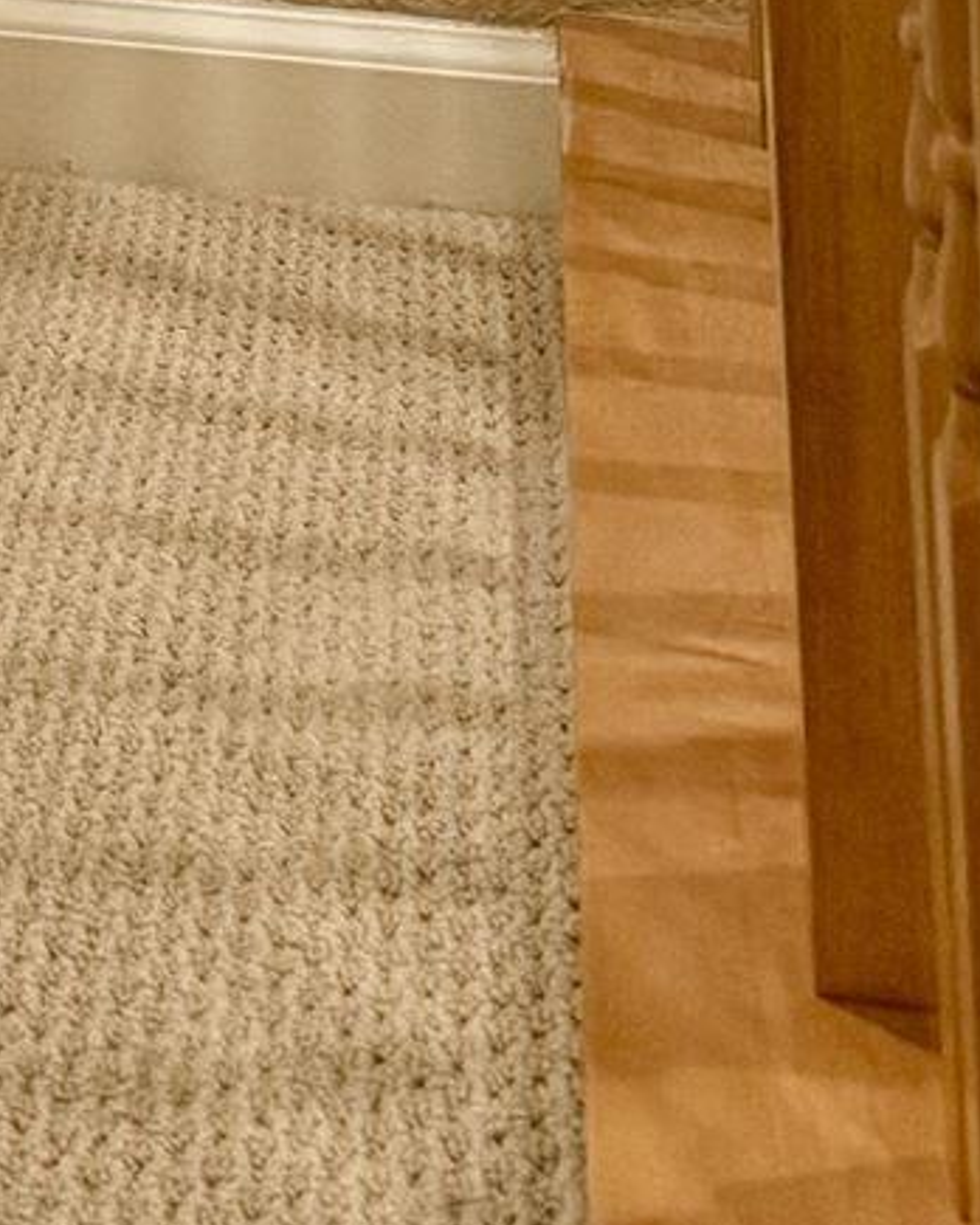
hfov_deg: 10.6
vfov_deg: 12.8
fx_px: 4496
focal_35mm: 124
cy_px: -1504
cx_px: -1374
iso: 320
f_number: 1.78
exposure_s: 1/120
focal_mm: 6.76
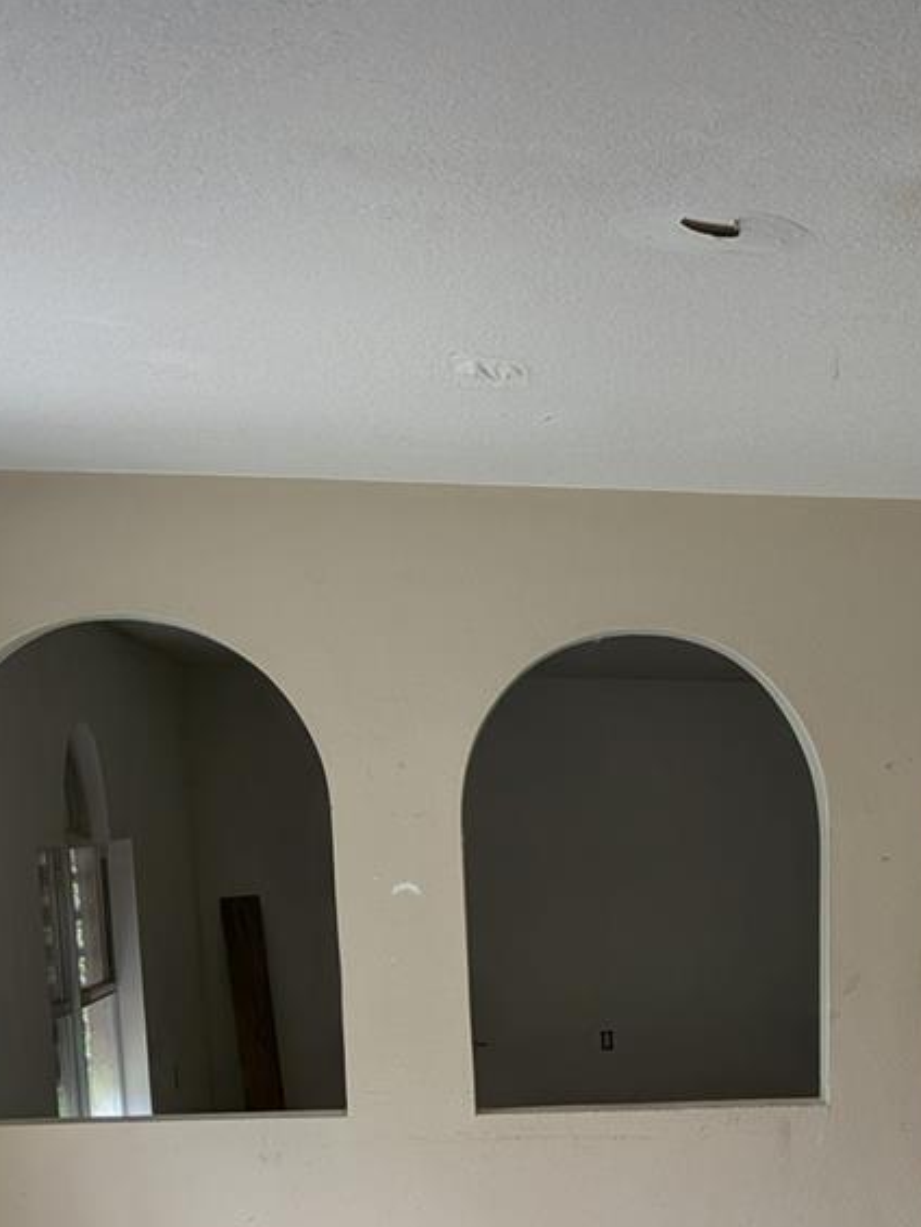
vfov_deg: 35.0
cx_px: 847
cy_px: 1140
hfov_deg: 27.4
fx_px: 1809
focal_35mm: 51
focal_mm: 4.53
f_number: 1.7
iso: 34
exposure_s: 1/60
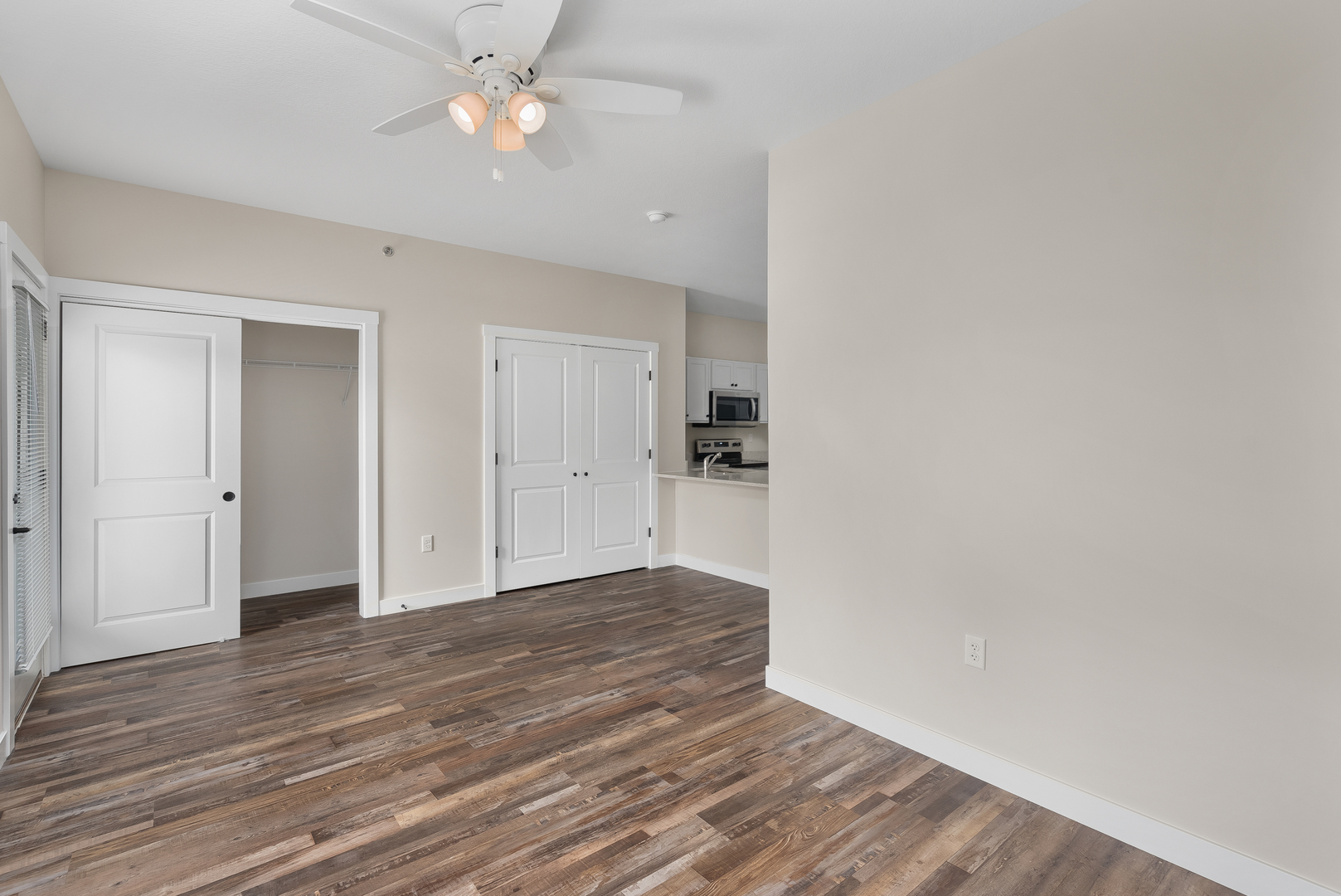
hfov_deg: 96.7
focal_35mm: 16
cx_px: 670
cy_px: 448
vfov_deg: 73.8
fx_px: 596
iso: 320
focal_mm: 16
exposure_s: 1/10
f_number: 7.1
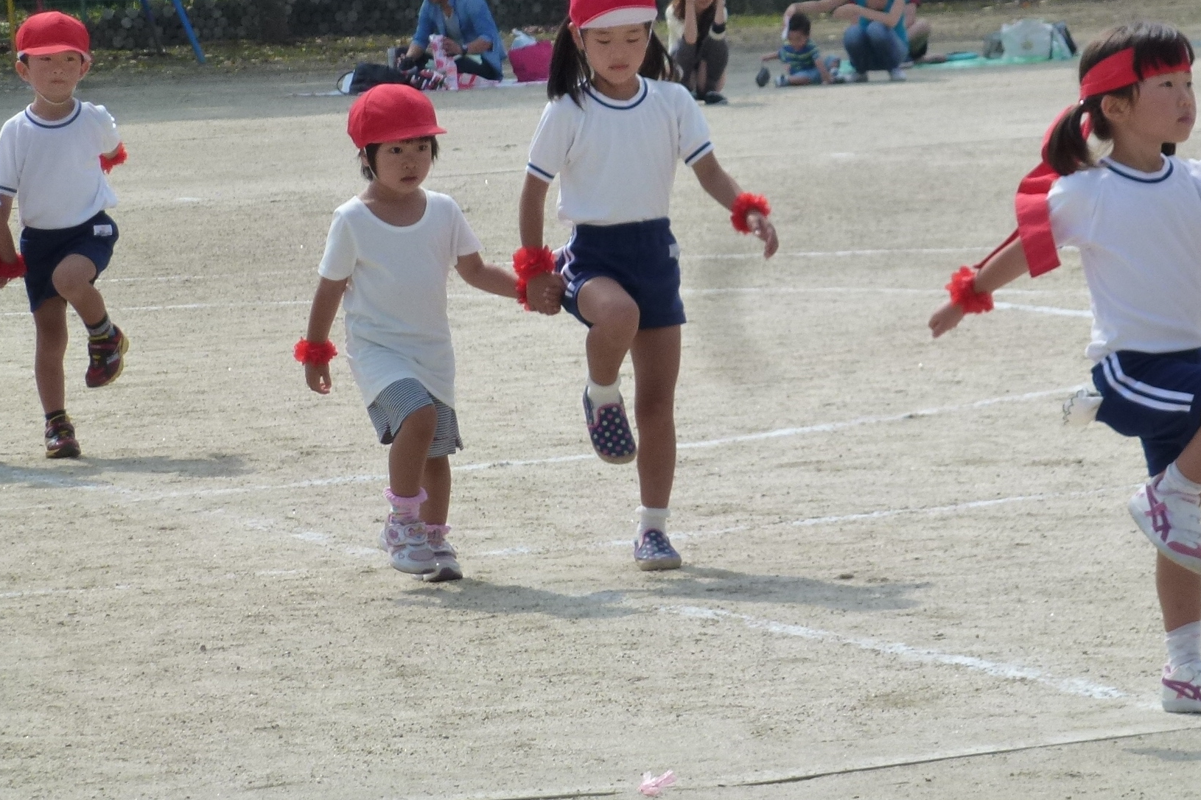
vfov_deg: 5.9
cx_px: 882
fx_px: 7738
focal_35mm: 232
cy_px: 183
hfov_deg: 8.9
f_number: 5.3
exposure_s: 1/800
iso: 160
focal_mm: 25.5
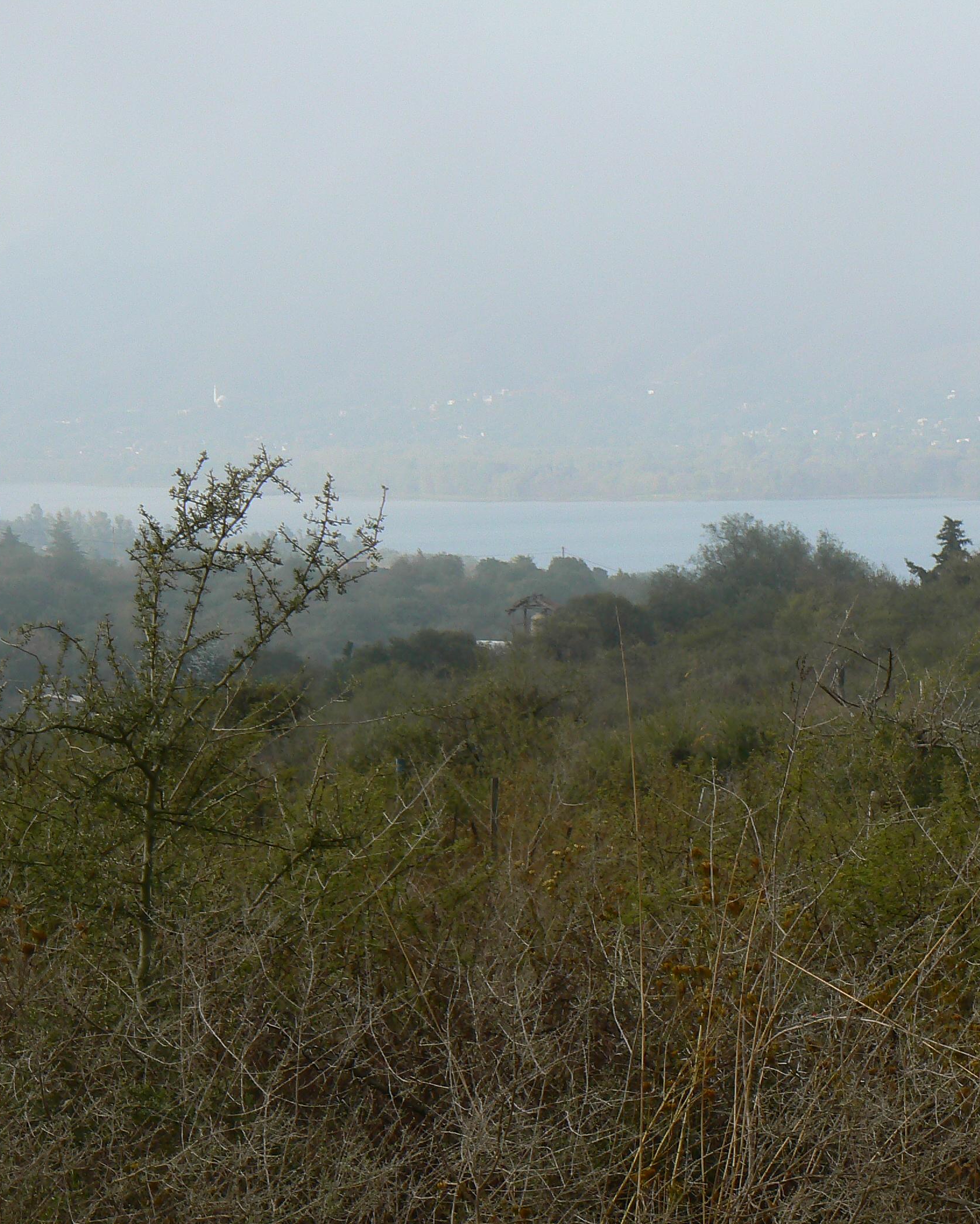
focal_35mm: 136
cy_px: 613
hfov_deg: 11.3
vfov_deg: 14.2
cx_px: 756
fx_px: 4930
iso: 80
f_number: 5.6
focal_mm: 17.3
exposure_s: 1/200
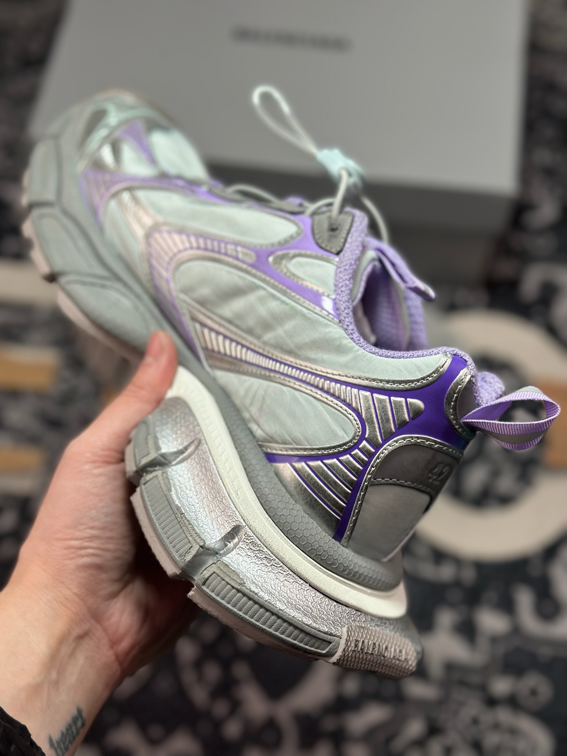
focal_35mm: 48
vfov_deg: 39.7
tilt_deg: -61.7
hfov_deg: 30.3
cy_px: 378
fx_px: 1048
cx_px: 284
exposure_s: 1/1199
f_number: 1.78
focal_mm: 6.86
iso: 80
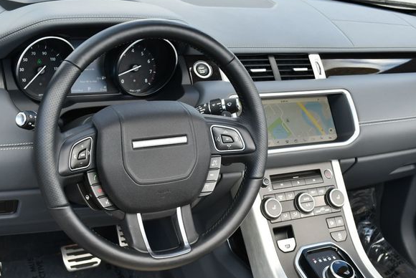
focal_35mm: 53
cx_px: 193
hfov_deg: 37.5
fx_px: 613
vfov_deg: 25.6
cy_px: 143
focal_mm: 24
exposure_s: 1/250
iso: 400
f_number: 5.6
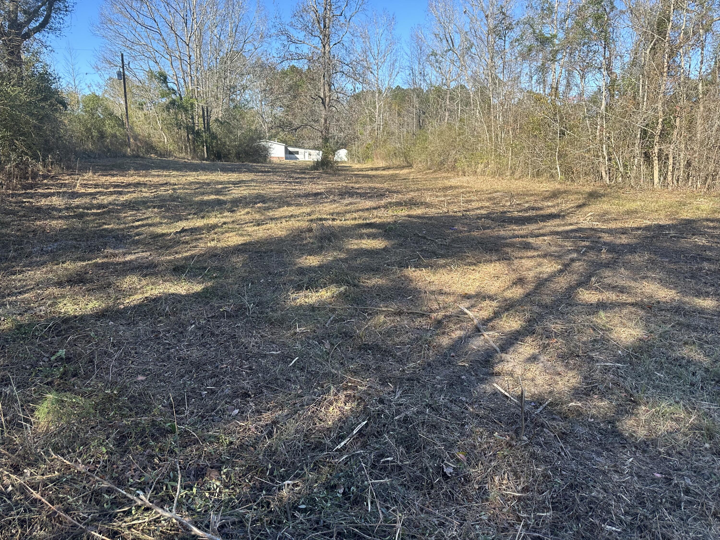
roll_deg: -1.3
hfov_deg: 71.6
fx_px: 499
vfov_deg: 56.8
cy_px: 270
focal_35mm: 24
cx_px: 360
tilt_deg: -12.2
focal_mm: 6.86
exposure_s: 1/952
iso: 80
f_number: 1.78
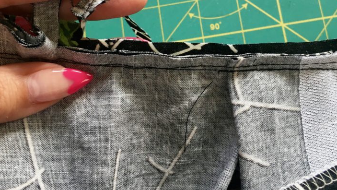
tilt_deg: -76.3
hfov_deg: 44.5
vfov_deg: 25.4
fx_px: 411
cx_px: 183
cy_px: 31
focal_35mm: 46
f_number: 2.2
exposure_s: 1/30
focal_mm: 4.15
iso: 25
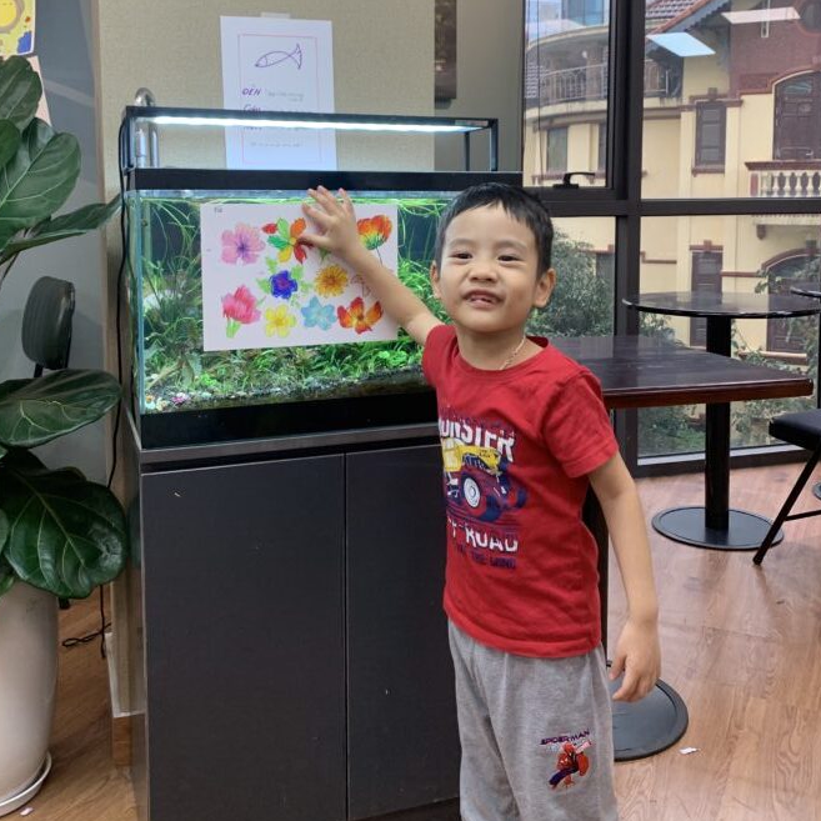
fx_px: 939
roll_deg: -0.7
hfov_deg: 47.2
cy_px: 282
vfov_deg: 46.6
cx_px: 415
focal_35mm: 35
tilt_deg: -6.1
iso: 100
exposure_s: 1/121
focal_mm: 4.25
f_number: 1.8
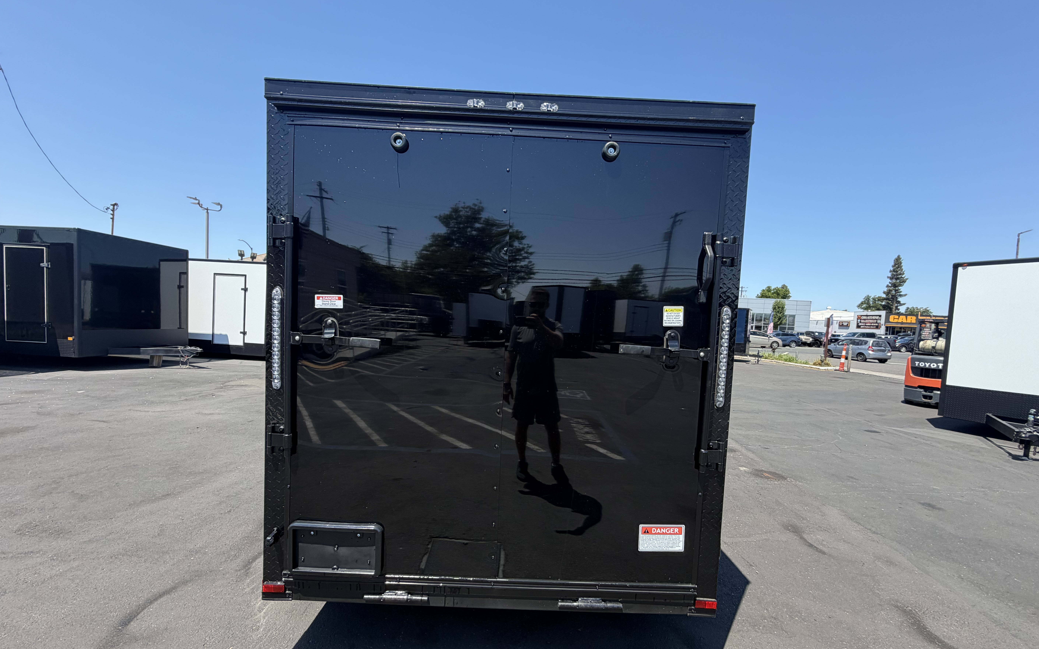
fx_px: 425
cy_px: 344
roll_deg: -2.3
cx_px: 523
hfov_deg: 101.5
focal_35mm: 15
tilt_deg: -3.6
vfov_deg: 74.7
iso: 40
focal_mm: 2.22
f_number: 2.2
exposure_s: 1/770
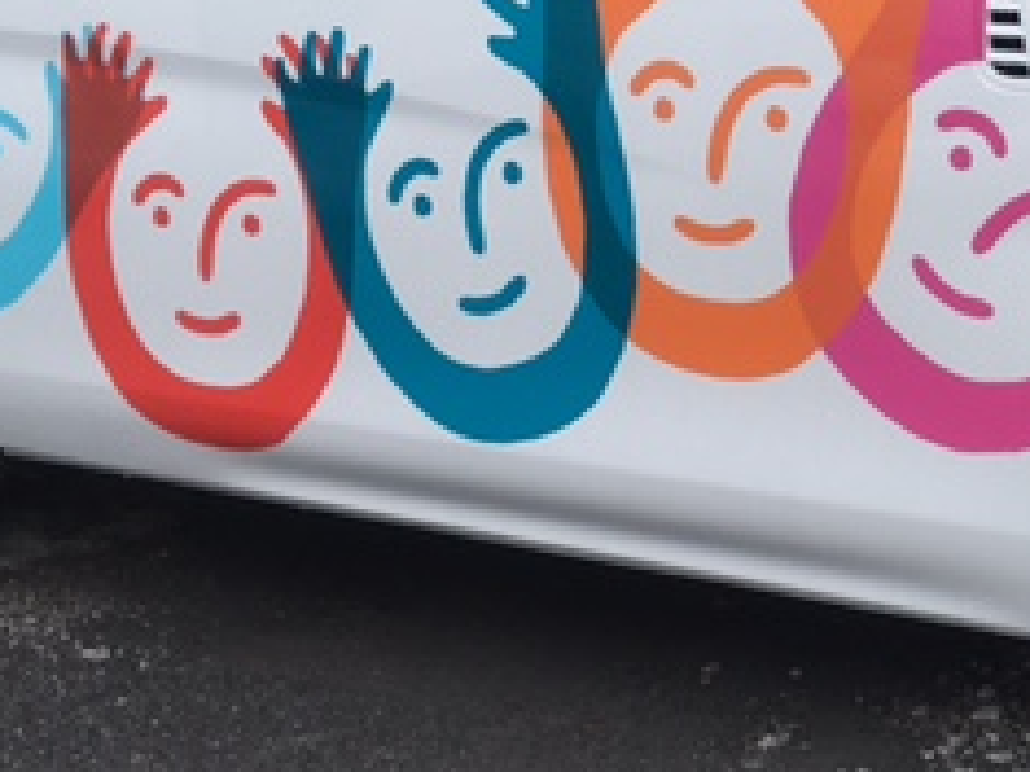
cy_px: -39
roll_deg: +0.6
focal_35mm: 79
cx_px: 955
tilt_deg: -7.2
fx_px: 2349
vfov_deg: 18.1
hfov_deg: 23.9
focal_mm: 4.15
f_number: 2.2
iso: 25
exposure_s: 1/646
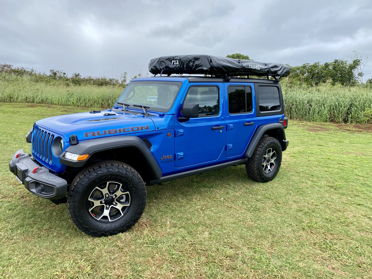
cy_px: 140
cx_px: 186
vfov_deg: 53.1
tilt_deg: -6.1
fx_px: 279
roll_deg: -3.7
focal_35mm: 26
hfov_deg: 67.3
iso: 32
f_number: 1.8
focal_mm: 4.25
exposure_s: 1/651
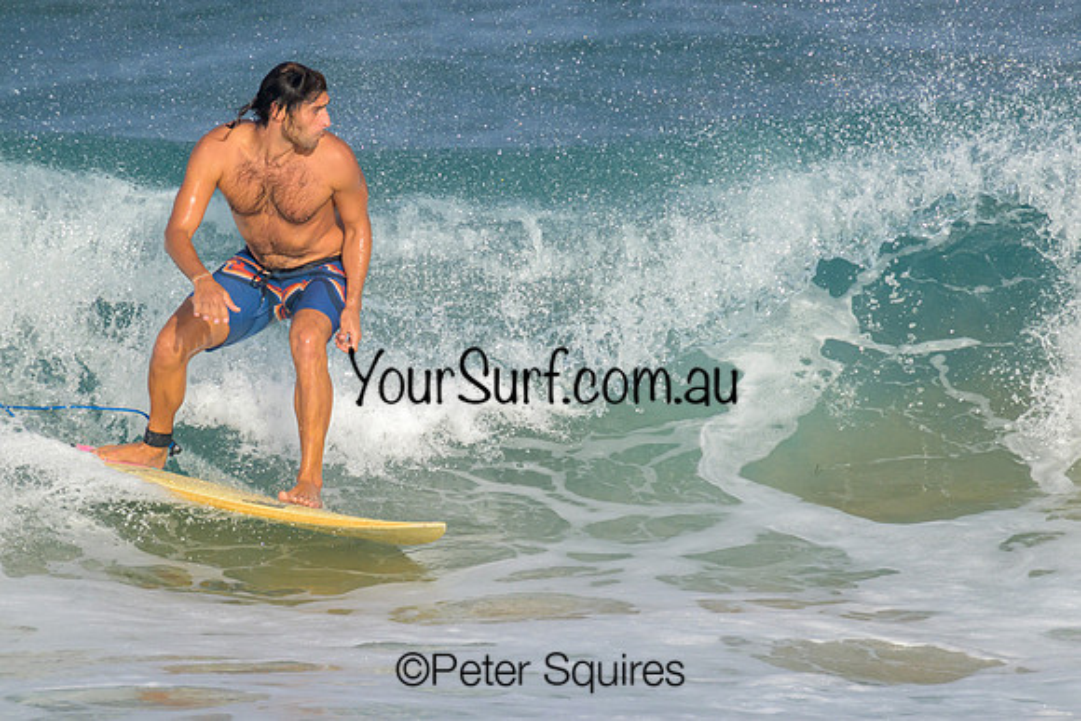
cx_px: 576
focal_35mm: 861
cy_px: 362
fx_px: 25872
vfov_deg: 1.6
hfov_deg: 2.4
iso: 720
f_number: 11
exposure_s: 1/1600
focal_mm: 800
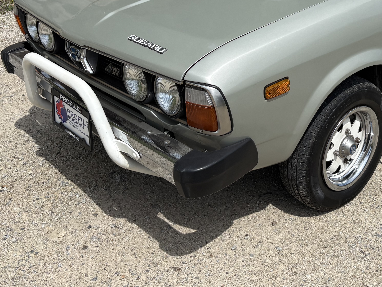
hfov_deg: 37.3
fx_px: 552
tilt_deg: -19.1
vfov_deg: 28.0
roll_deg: -3.1
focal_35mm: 50
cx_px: 284
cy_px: 30
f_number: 1.6
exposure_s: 1/4950
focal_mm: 5.96
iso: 50
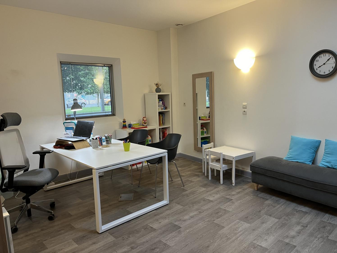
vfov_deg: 53.1
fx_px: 253
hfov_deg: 67.3
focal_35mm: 26
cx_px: 168
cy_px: 126
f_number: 1.6
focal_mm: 5.1
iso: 100
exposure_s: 1/50
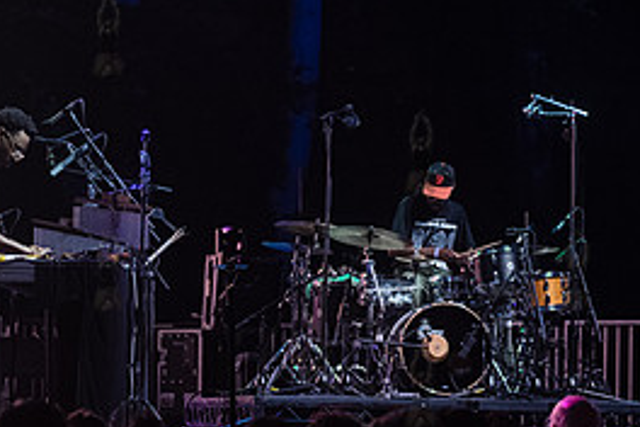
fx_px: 4106
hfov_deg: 8.9
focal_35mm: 231
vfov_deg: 5.9
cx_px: 107
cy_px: 268
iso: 5000
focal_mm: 105
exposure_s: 1/800
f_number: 3.5
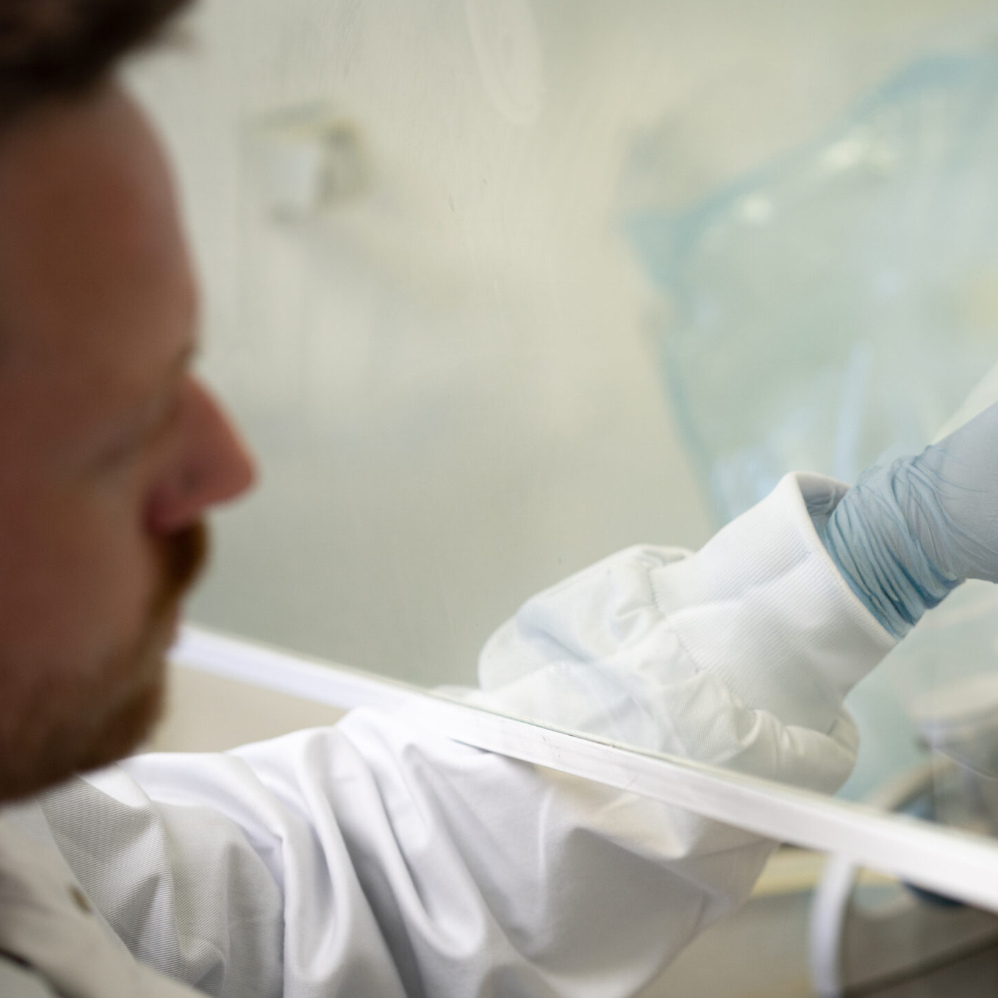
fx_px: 4142
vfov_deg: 13.7
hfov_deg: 13.6
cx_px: 841
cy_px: 561
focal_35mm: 127
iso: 125
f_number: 1.8
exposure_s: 1/200
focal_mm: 56
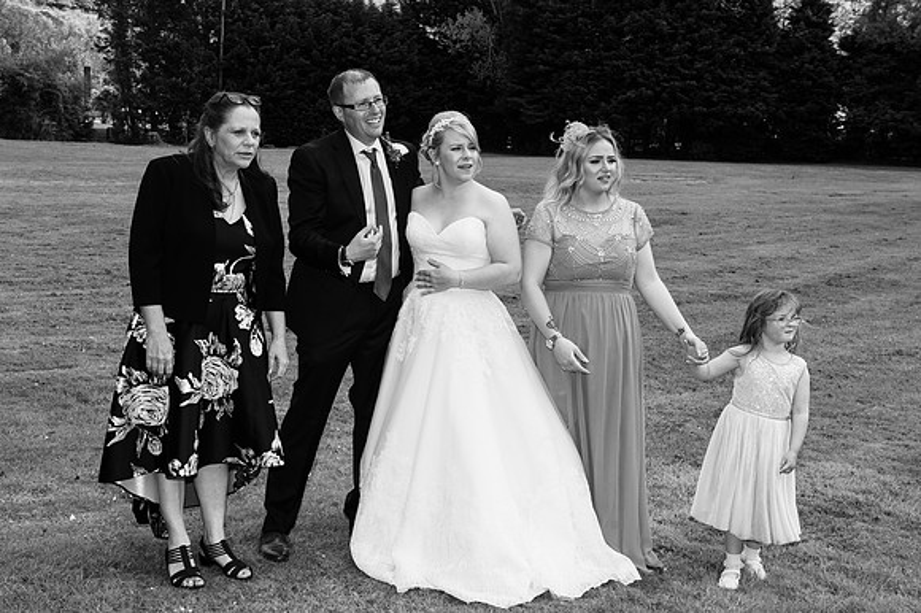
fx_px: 1330
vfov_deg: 26.0
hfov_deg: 38.2
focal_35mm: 52
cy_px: 306
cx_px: 460
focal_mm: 52
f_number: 8
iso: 125
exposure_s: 1/200
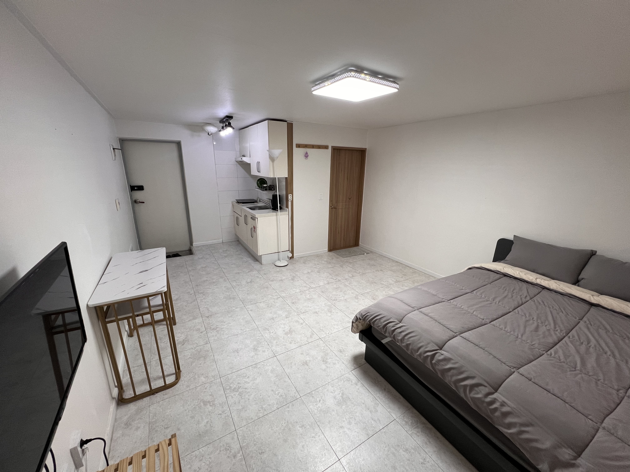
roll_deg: -0.7
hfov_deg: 106.2
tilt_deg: -15.7
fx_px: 237
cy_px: 236
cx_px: 315
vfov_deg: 89.9
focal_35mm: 13
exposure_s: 1/120
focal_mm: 1.57
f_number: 1.8
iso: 200
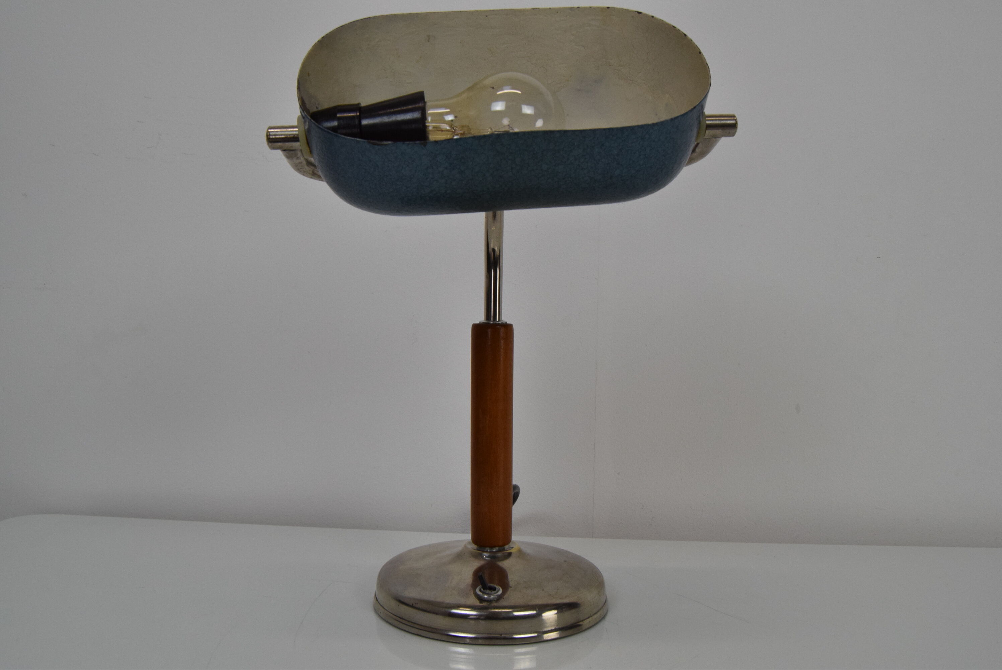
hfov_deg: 61.9
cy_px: 335
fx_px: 836
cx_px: 501
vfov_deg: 43.7
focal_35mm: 30
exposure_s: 1/320
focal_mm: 20
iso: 1600
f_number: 9
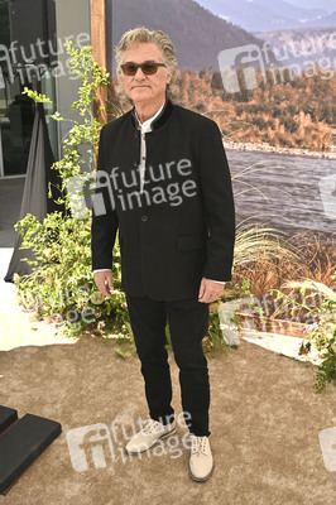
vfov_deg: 54.5
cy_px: 252
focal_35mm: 35
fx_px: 491
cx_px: 168
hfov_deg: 37.8
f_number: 8
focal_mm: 35
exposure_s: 1/320
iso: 250
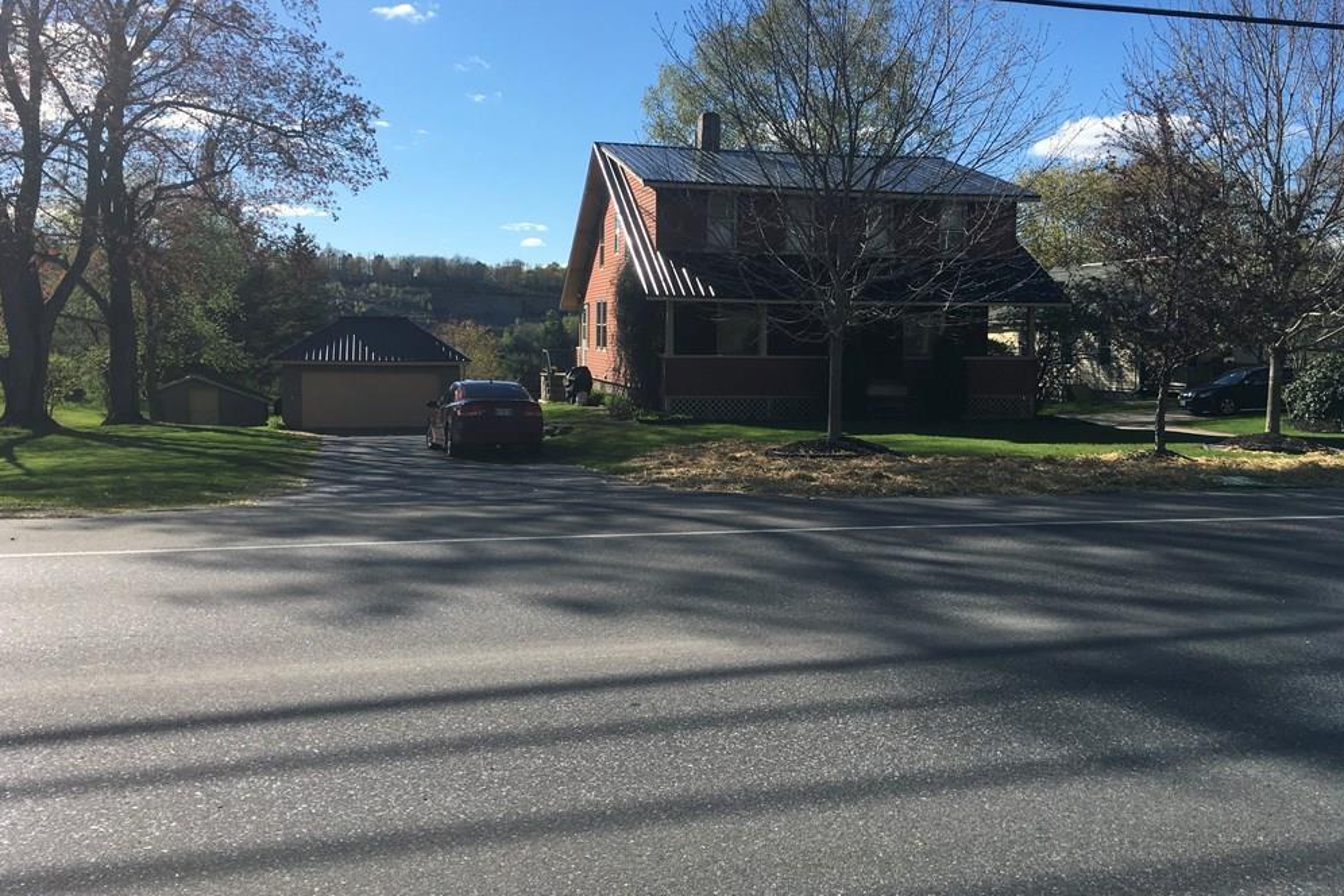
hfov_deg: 60.3
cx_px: 669
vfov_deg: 42.3
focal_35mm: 31
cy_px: 410
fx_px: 1157
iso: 25
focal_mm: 4.15
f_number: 2.2
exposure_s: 1/1637
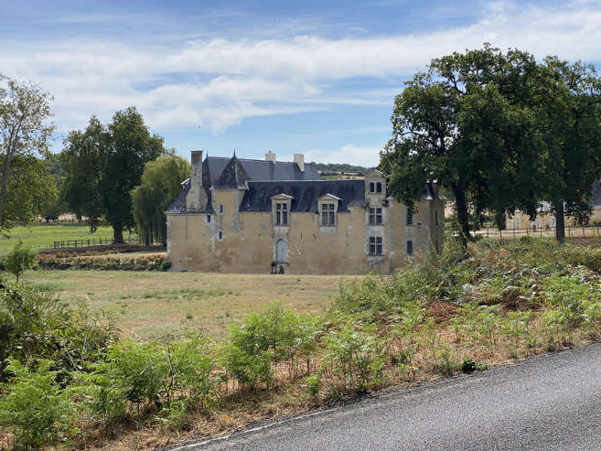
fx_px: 990
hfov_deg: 33.8
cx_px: 326
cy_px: 205
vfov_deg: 25.7
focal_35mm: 57
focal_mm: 6
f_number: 2
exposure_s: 1/2817
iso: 20
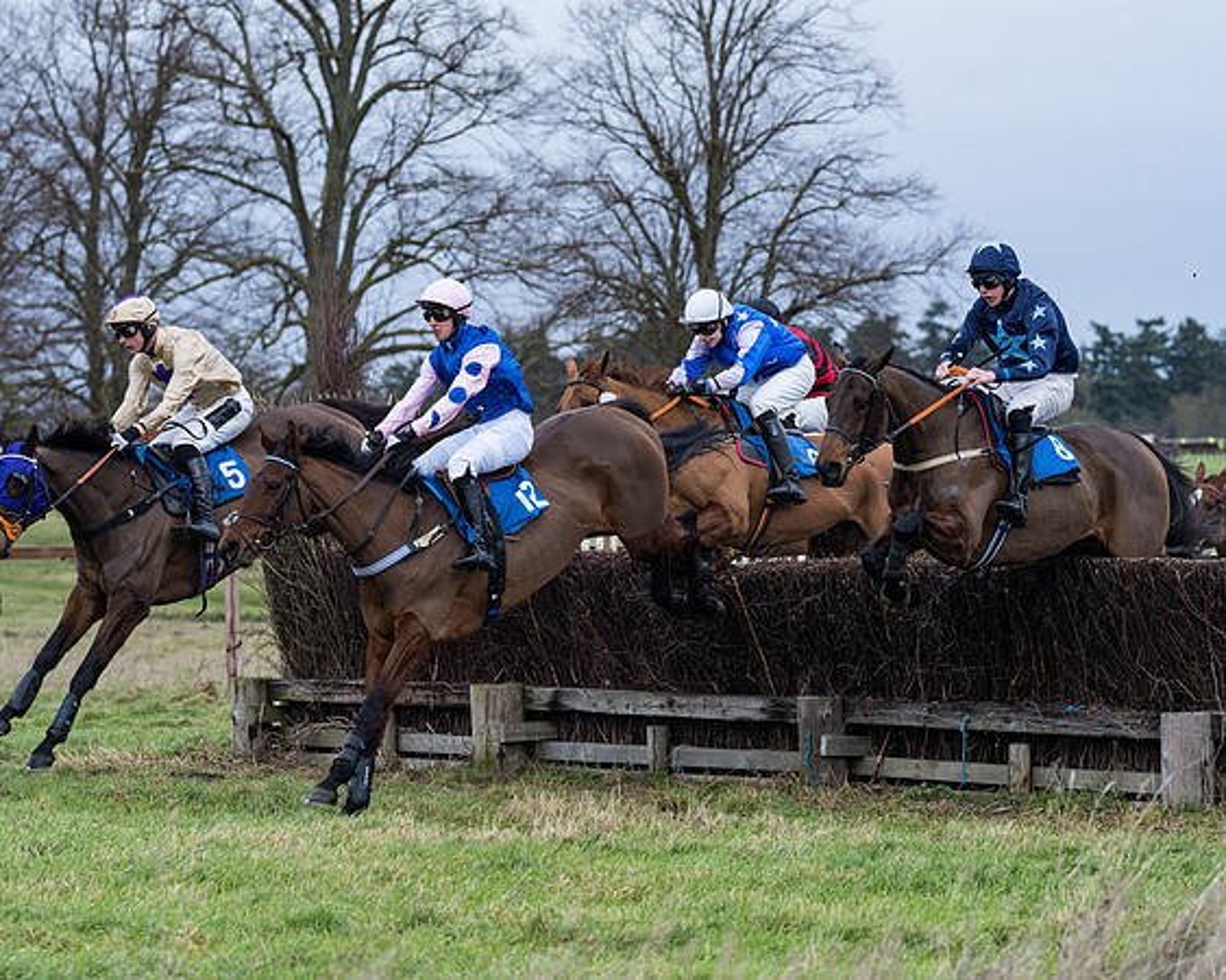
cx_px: 577
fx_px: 5666
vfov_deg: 9.9
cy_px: 488
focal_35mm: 156
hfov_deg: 12.3
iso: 400
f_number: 4.5
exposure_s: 1/1600
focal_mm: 135
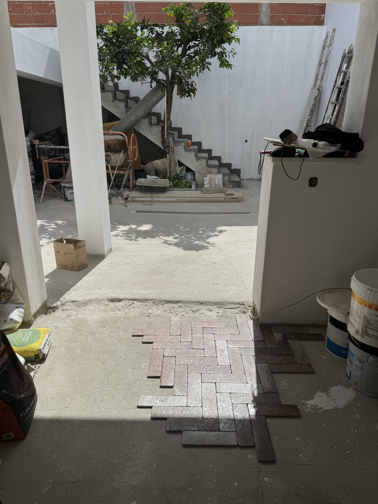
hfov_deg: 56.8
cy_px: 252
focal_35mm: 24
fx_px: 349
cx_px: 189
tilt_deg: -17.8
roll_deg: -1.1
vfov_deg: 71.6
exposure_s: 1/9009
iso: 80
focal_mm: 6.76
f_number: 1.78
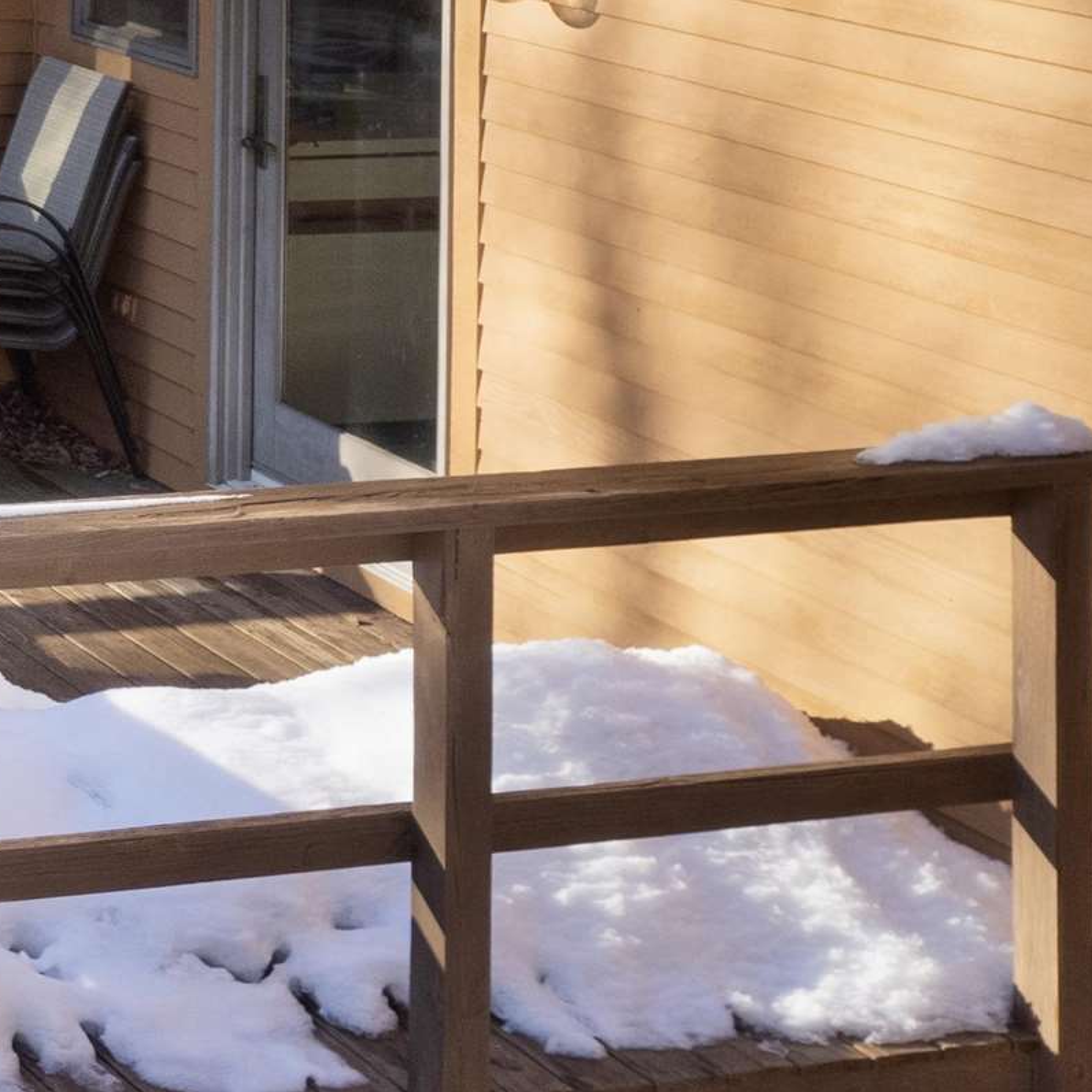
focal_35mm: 72
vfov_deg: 23.2
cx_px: -437
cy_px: 41
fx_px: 2570
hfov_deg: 21.1
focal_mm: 8.38
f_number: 2.8
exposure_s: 1/60
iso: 110
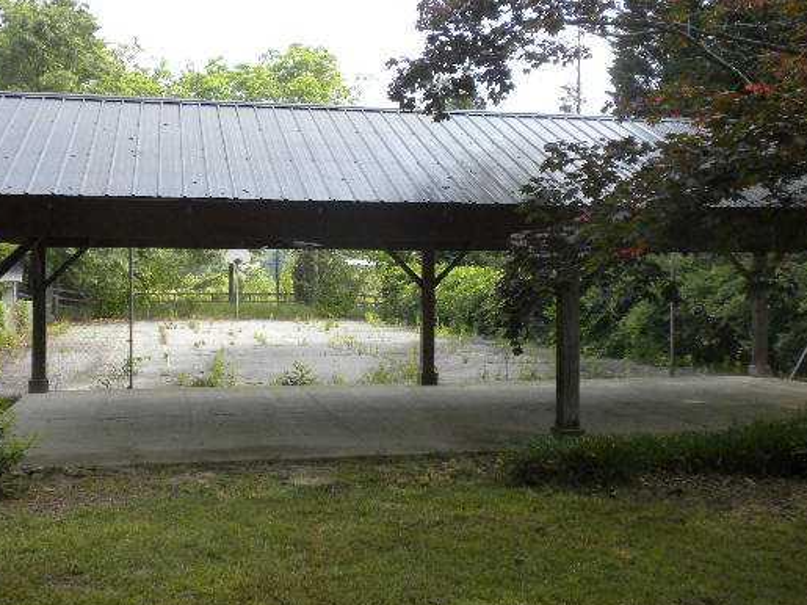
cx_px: 379
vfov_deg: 31.5
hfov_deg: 41.2
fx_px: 1072
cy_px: 273
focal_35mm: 46
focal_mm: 6.6
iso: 189
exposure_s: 1/589
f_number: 3.5
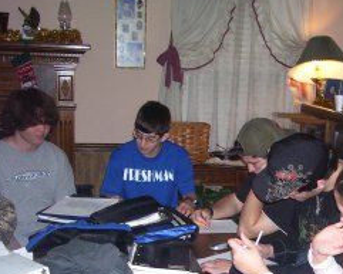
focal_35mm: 62
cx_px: 283
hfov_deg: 29.6
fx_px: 630
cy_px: 224
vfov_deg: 24.2
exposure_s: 1/60
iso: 125
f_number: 2.7
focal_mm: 5.6
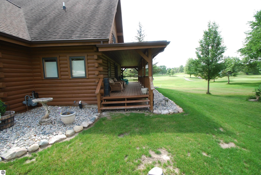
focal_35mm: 15
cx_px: 130
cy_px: 88
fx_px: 109
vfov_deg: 77.5
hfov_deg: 100.3
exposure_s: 1/125
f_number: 5.6
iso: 140
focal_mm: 10
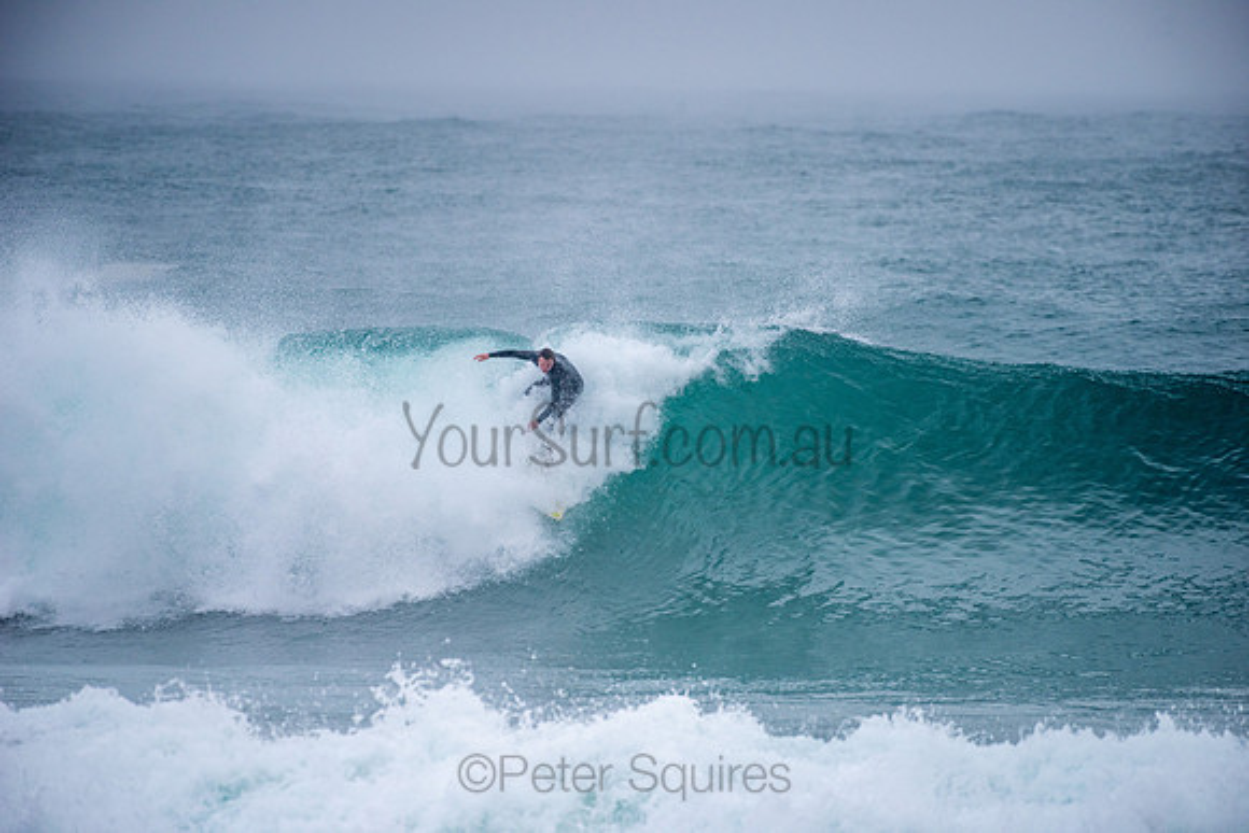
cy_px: 416
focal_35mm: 500
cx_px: 624
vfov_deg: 2.8
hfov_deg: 4.1
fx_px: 17350
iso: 400
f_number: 5.6
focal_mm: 500
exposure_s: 1/1000
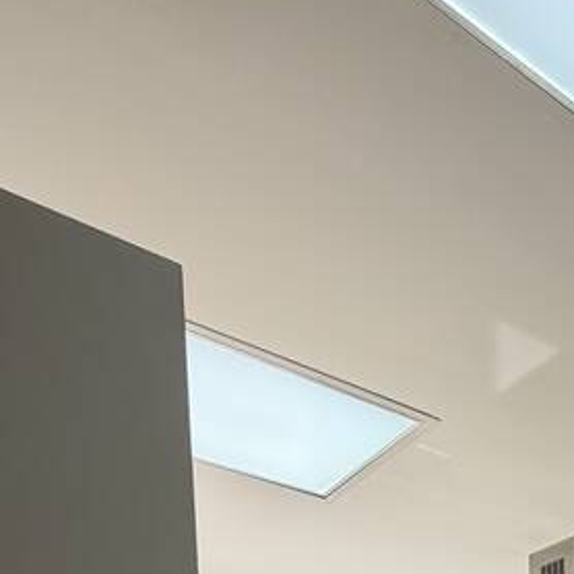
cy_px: 925
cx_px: 704
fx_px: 900
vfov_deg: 24.5
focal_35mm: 48
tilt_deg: -3.3
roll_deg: +1.2
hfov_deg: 29.8
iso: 50
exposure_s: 1/395
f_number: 2.2
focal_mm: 2.22
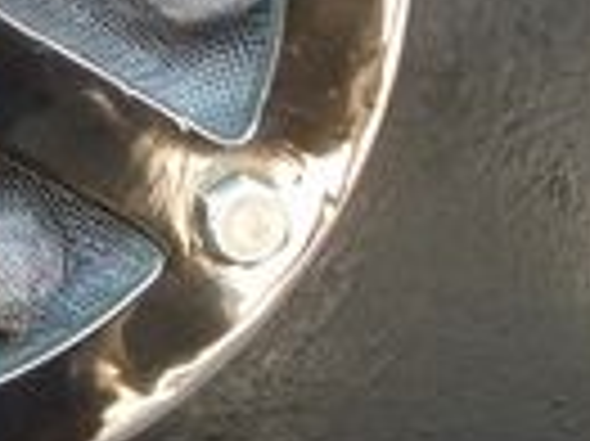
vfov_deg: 14.4
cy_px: -9
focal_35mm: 101
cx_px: -176
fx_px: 1720
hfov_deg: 18.2
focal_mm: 5.9
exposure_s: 1/100
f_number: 4
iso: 400
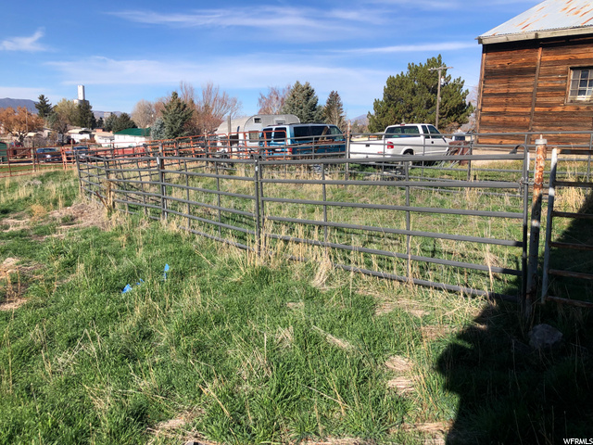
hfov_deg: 63.4
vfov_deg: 49.7
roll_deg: -1.9
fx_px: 480
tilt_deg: -9.5
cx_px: 296
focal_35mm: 28
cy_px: 222
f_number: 1.8
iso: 20
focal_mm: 3.99
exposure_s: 1/2000
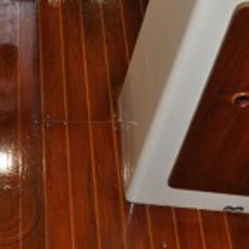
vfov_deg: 19.5
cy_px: 97
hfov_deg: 19.0
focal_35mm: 89
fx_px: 724
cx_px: 3
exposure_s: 1/60
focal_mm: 24
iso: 800
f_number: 3.8
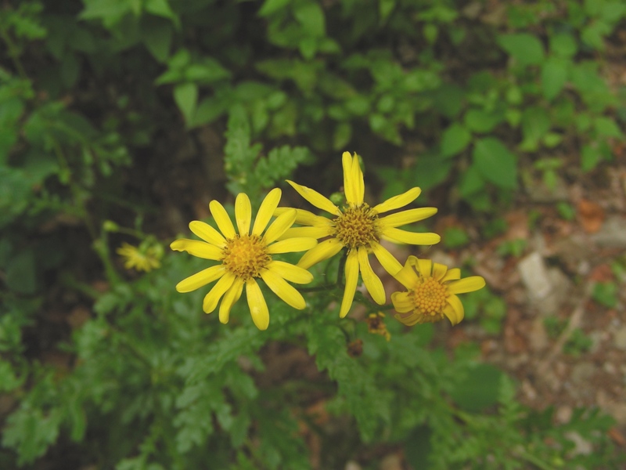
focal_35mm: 38
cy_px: 235
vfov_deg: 37.7
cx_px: 313
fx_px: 687
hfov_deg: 49.0
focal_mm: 6.3
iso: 50
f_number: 3.5
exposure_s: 1/33.7
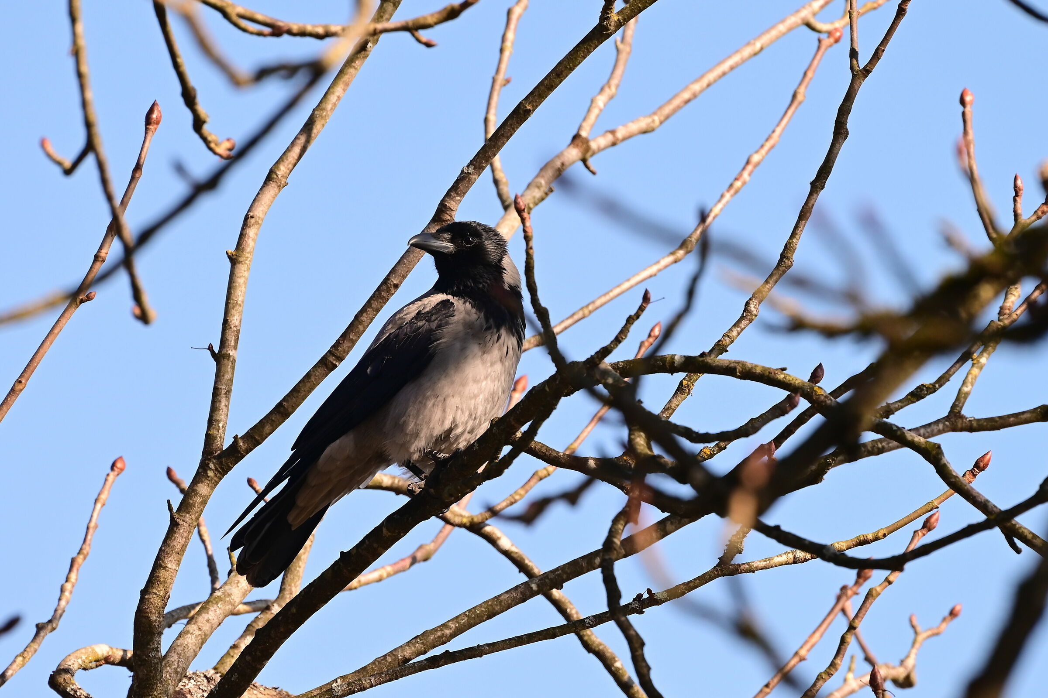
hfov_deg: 4.6
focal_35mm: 450
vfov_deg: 3.1
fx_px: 13099
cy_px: 349
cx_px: 524
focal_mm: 300
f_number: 9
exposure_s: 1/250
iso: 320
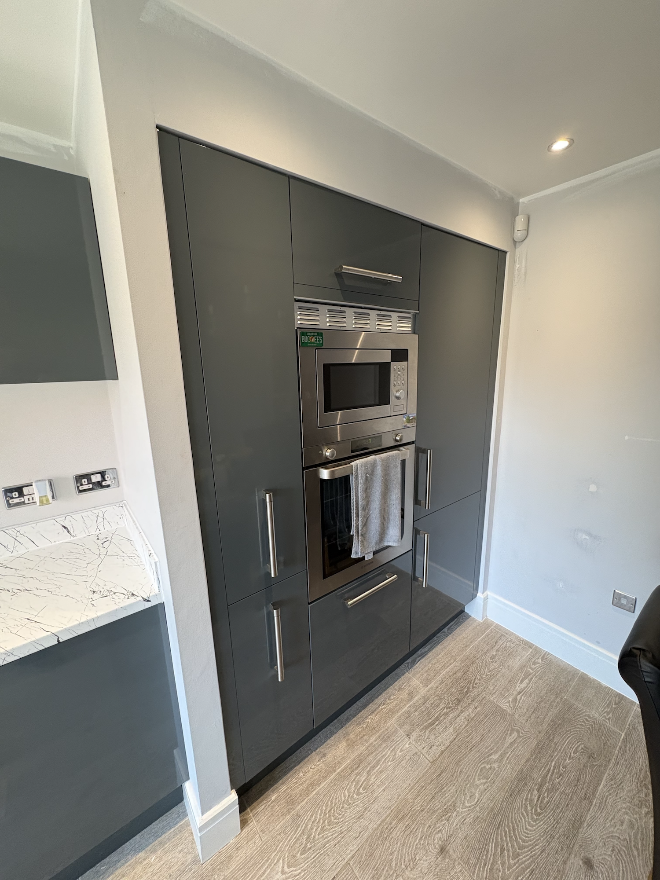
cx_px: 330
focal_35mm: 14
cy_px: 440
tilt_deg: -11.9
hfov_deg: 85.7
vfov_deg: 102.1
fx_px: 356
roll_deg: +0.8
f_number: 2.2
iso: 500
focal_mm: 2.22
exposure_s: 1/60
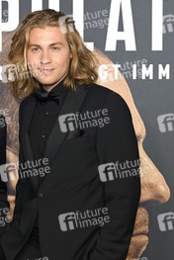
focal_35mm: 89
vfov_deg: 22.8
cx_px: -1
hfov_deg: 15.1
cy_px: 145
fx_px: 644
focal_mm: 52
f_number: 4.5
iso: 500
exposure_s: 1/200
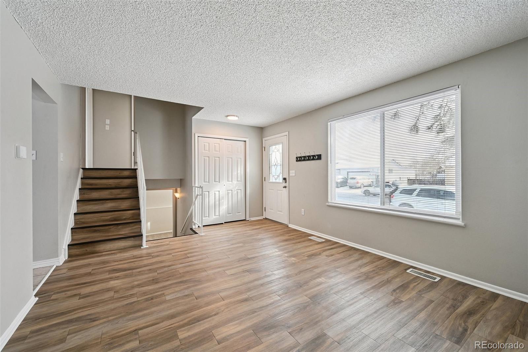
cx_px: 264
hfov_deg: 104.3
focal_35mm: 14
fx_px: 205
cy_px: 176
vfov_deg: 81.2
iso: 400
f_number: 10
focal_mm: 14
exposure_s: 1/15
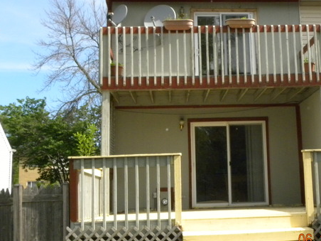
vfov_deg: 25.2
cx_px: 211
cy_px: 105
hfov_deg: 33.0
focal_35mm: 58
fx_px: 538
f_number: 8
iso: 400
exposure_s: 1/518
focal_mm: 7.3
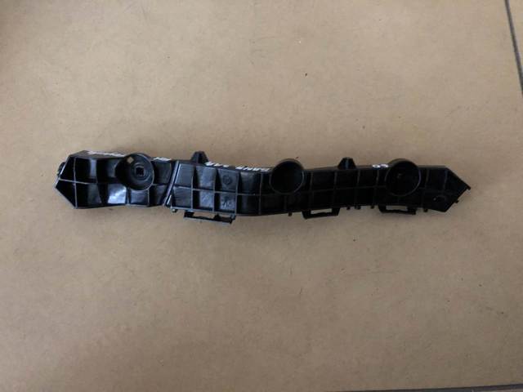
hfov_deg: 63.4
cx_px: 262
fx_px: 423
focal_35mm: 28
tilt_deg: -75.8
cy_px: 196
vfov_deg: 49.7
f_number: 1.8
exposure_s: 1/4
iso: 160
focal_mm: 4
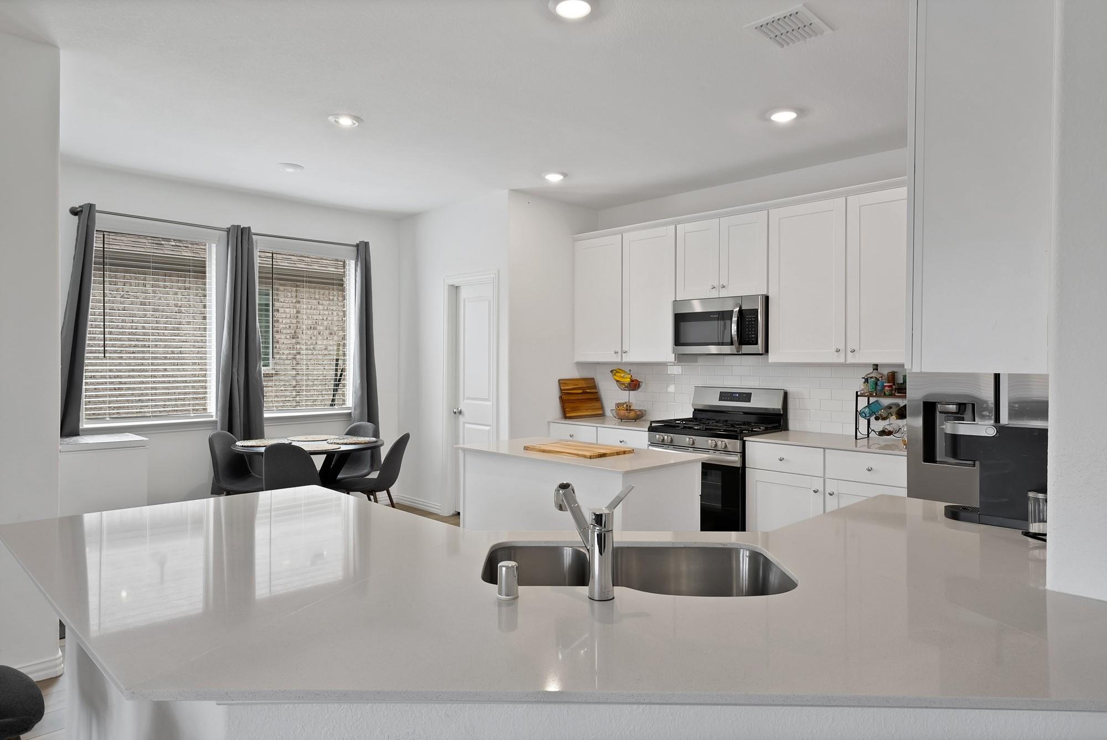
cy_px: 370
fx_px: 646
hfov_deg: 81.2
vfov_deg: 59.6
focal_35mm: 21
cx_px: 554
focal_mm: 21
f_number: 9
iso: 640
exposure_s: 1/6
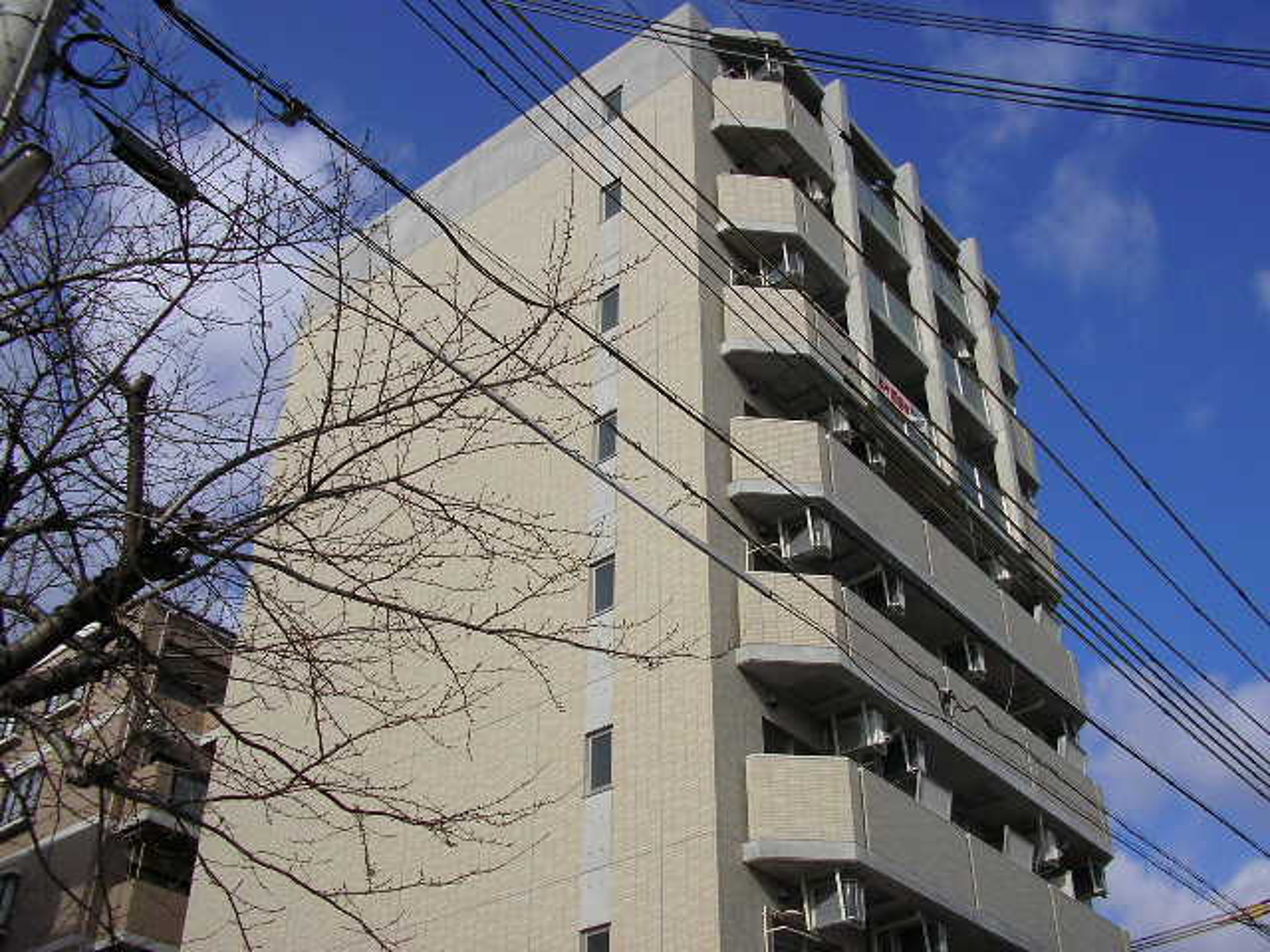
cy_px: 476
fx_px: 1394
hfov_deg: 49.0
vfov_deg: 37.7
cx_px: 635
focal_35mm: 38
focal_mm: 5.8
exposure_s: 1/1111
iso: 71
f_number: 4.1
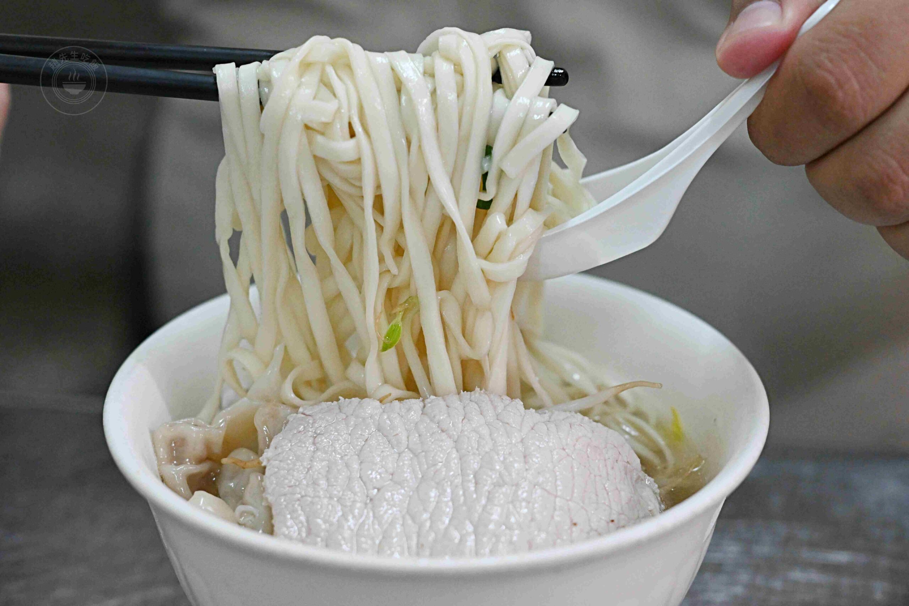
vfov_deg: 18.2
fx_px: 1894
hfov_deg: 27.0
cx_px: 454
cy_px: 303
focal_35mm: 75
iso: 2800
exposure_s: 1/200
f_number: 3.2
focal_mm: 50
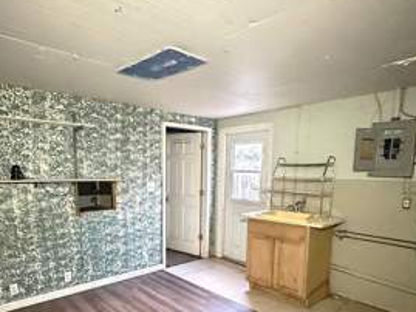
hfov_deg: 69.2
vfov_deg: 53.9
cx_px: 187
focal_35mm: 25
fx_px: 301
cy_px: 207
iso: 2500
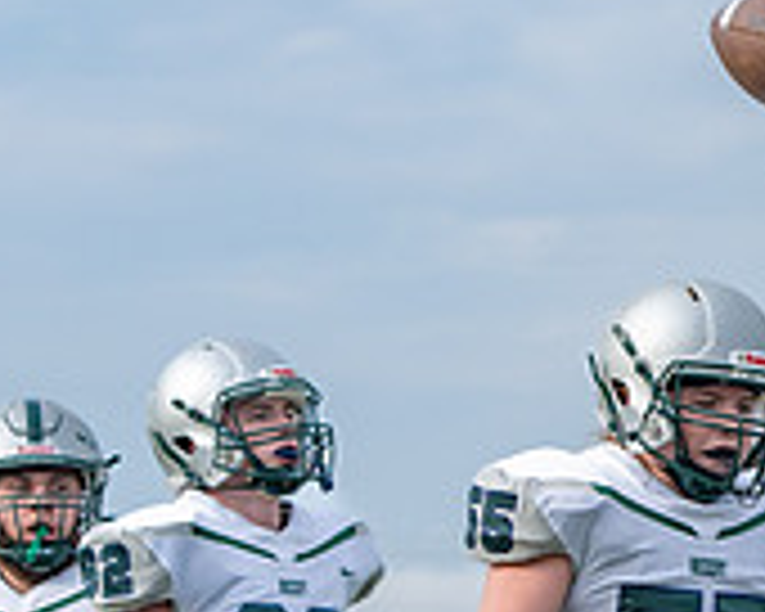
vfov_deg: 4.5
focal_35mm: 346
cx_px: 1098
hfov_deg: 5.5
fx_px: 7834
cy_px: 832
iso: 320
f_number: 5.6
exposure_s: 1/1250
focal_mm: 100
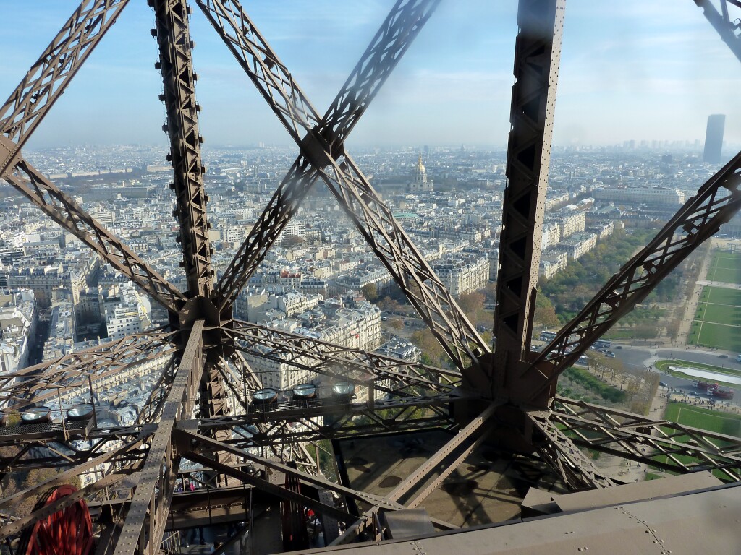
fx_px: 535
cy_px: 278
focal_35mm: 25
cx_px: 370
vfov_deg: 54.9
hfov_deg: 69.4
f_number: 4
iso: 125
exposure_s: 1/400
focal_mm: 4.1
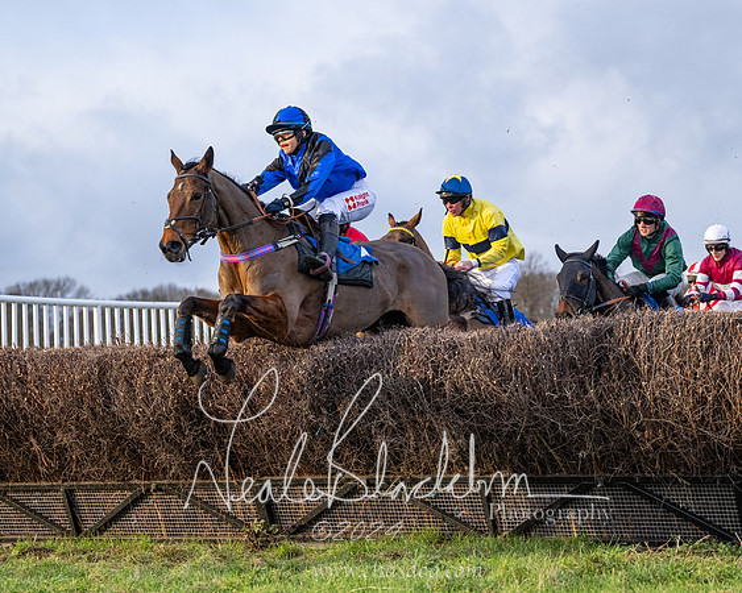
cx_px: 343
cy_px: 296
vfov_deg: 14.6
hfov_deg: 18.2
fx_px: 2316
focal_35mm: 105
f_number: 2.8
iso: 800
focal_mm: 70
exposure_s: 1/2500
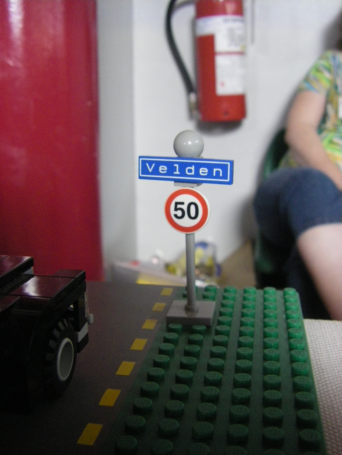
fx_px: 501
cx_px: 171
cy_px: 228
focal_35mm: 38
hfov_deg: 37.7
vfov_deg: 49.0
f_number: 3.5
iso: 640
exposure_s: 1/50
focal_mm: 6.3
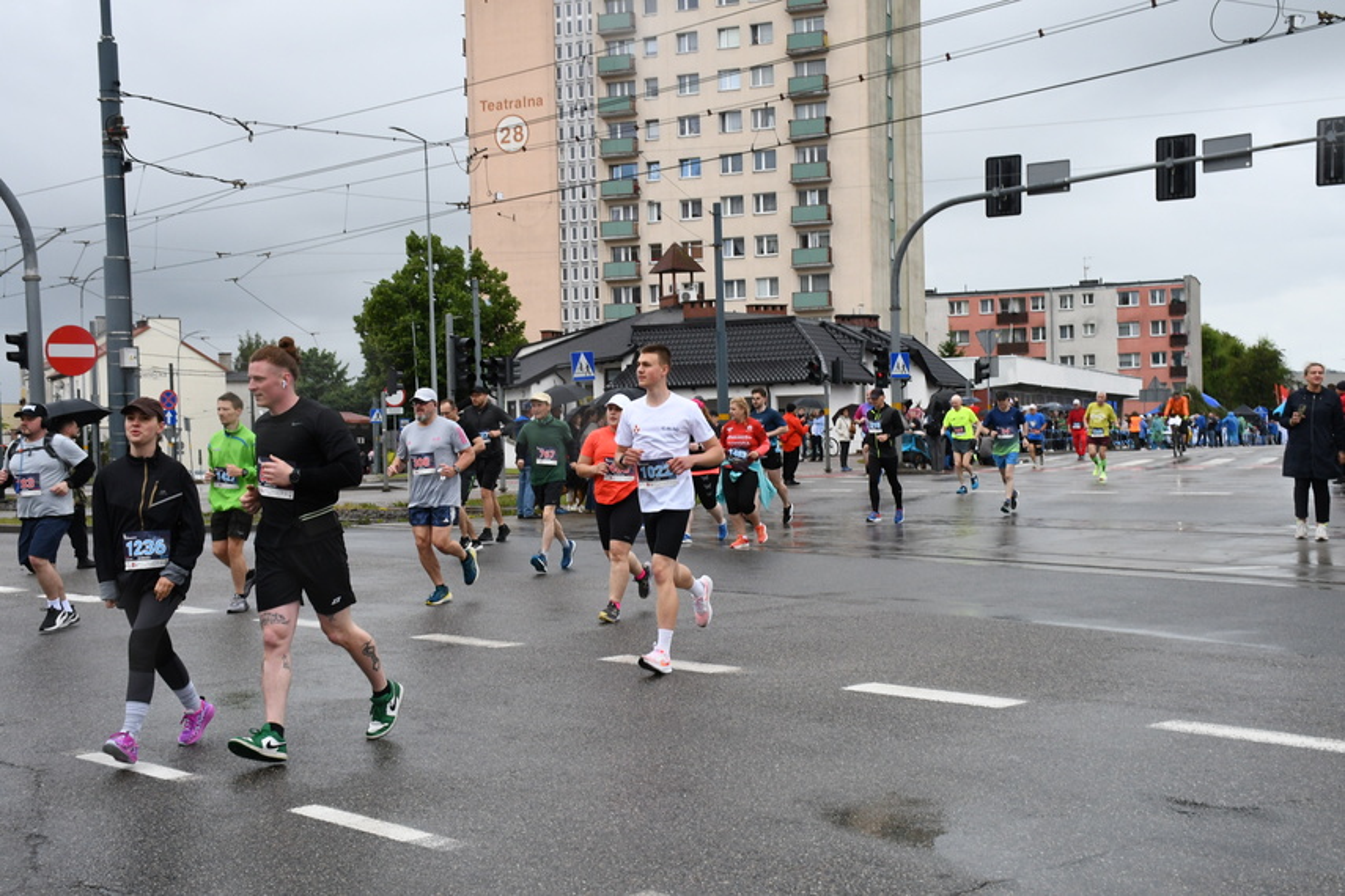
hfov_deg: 41.1
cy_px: 448
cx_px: 672
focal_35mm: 48
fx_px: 1793
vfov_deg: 28.1
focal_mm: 32
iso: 1000
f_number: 13
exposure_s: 1/640
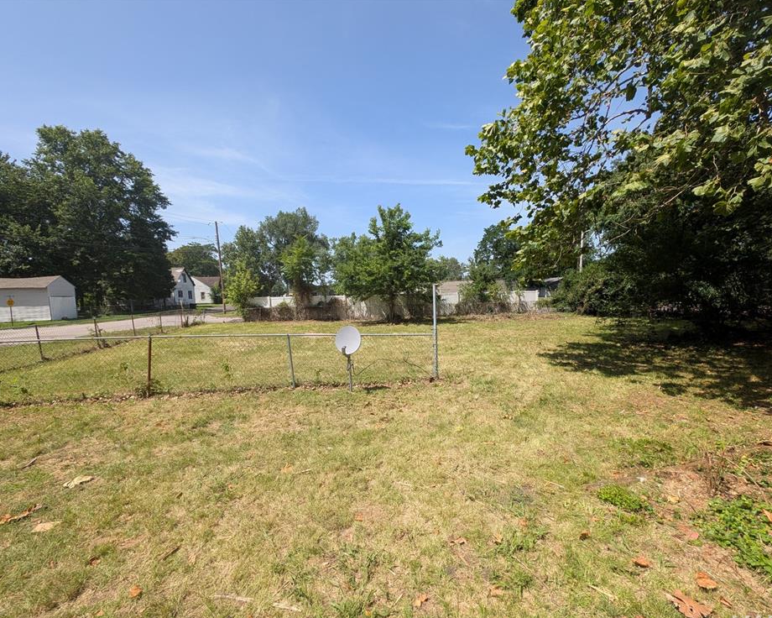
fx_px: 297
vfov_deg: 92.2
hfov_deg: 104.8
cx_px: 388
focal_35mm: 13
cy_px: 320
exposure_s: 1/1190
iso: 42
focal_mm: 2.23
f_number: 1.95
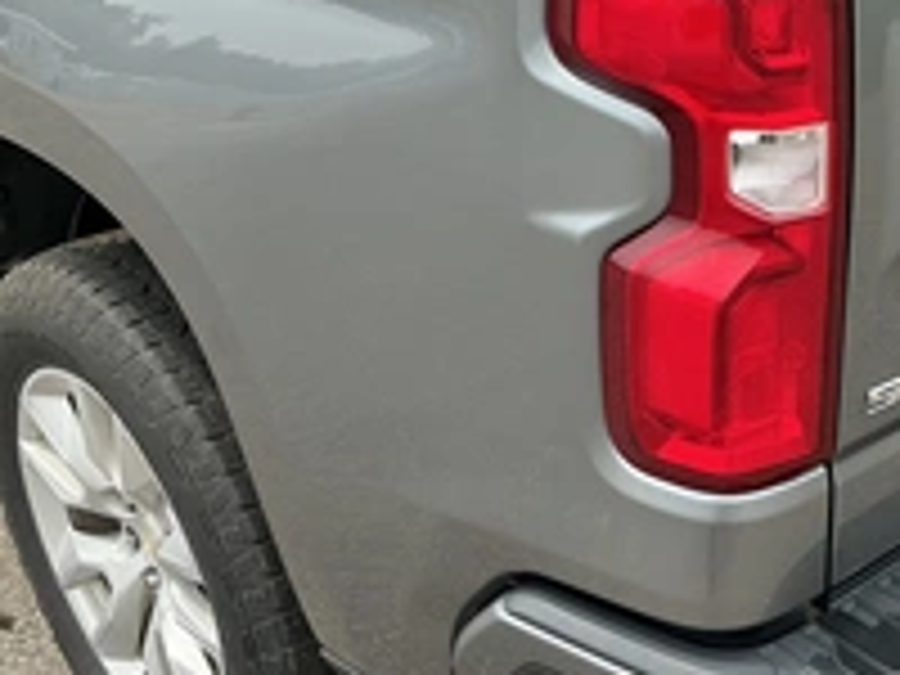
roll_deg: +2.2
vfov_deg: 26.1
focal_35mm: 56
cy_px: 292
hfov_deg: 33.8
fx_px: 1456
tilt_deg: -25.2
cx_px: 648
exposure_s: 1/586
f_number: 1.8
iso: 25
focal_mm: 3
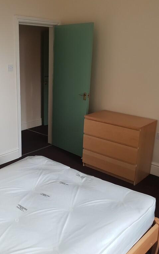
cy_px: 127
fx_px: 256
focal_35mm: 37
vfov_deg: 52.7
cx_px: 42
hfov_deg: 33.8
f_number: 2.4
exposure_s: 1/50
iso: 160
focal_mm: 4.3
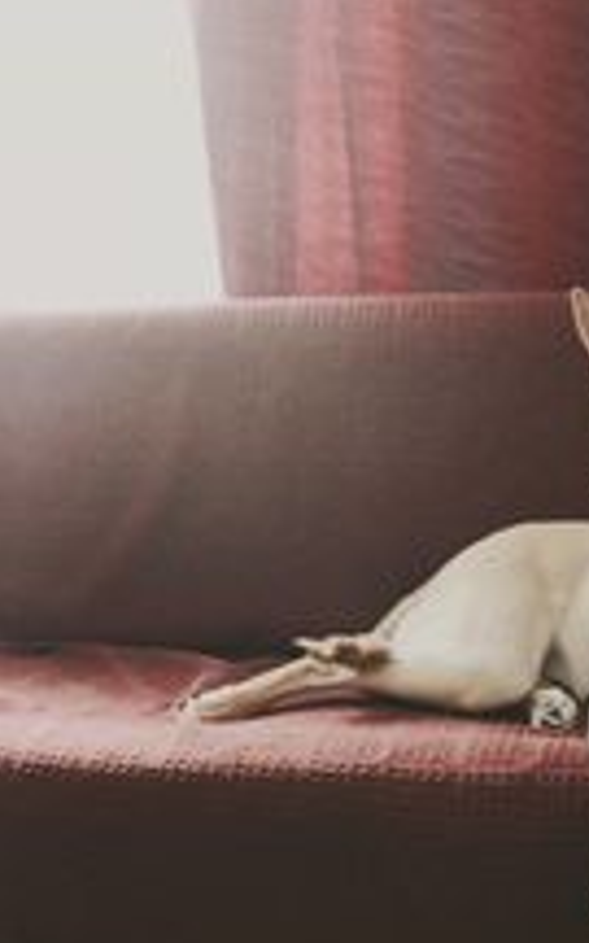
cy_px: 314
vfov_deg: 32.2
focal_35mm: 63
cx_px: 164
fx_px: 1618
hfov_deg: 20.5
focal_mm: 18
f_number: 5.6
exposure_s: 1/15
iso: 4000
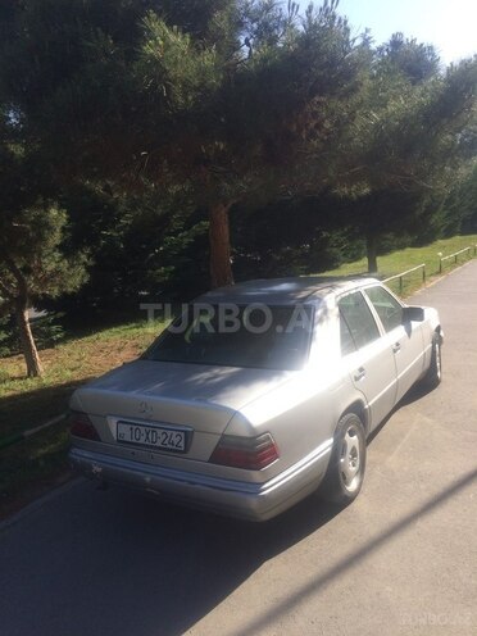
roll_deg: +4.5
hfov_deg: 48.2
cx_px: 238
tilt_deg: -9.6
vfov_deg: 61.7
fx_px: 533
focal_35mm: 29
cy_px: 318
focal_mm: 4.15
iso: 32
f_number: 2.2
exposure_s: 1/933
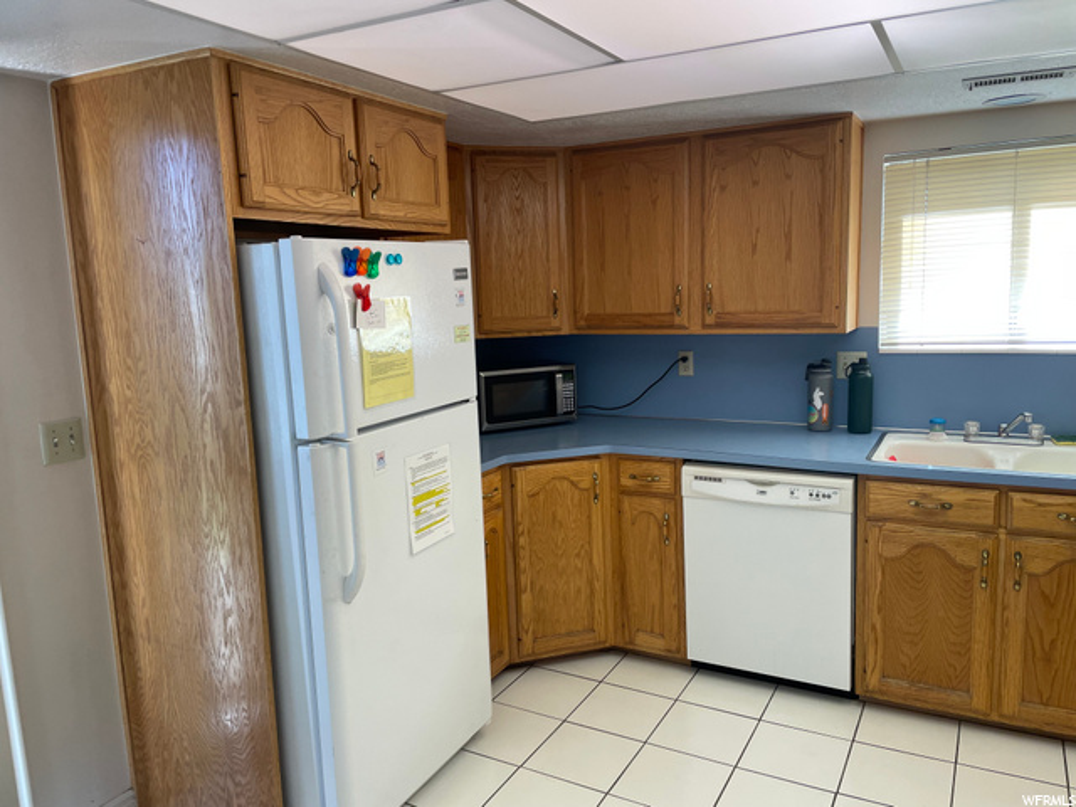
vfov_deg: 53.1
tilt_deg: -5.5
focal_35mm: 26
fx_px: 808
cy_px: 404
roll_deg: +2.6
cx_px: 538
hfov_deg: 67.3
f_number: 1.6
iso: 80
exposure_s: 1/120
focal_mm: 4.2
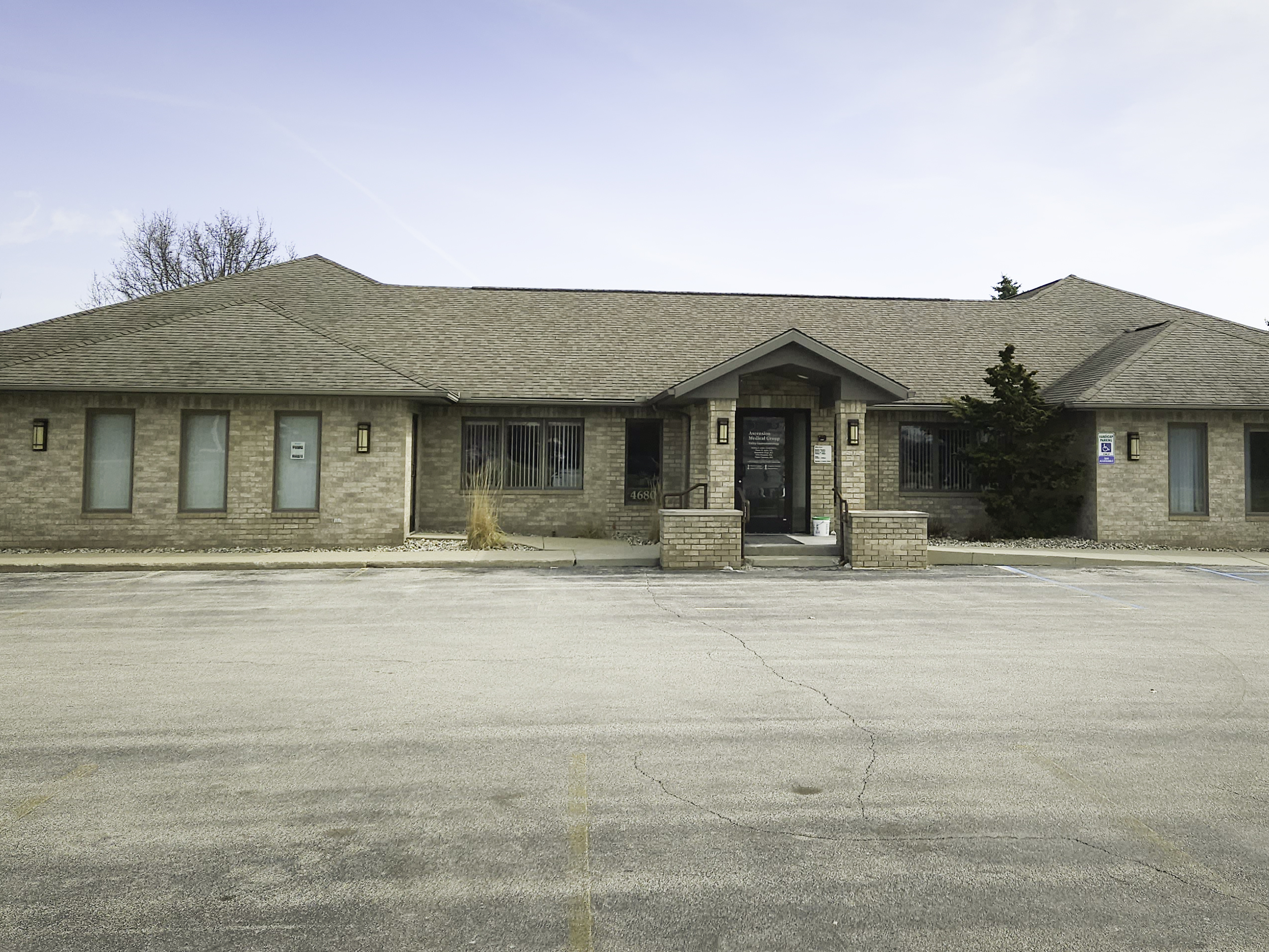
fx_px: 1320
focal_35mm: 36
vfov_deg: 39.4
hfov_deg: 51.2
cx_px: 711
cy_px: 354
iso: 50
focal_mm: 5.4
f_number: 1.8
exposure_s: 1/3200
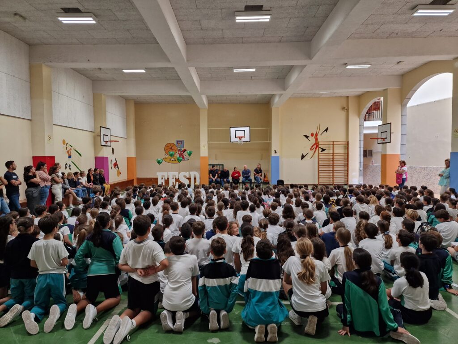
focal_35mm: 23
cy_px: 172
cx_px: 229
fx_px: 304
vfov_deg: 58.9
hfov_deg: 73.9
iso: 160
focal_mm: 6.4
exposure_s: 1/100
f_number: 1.8
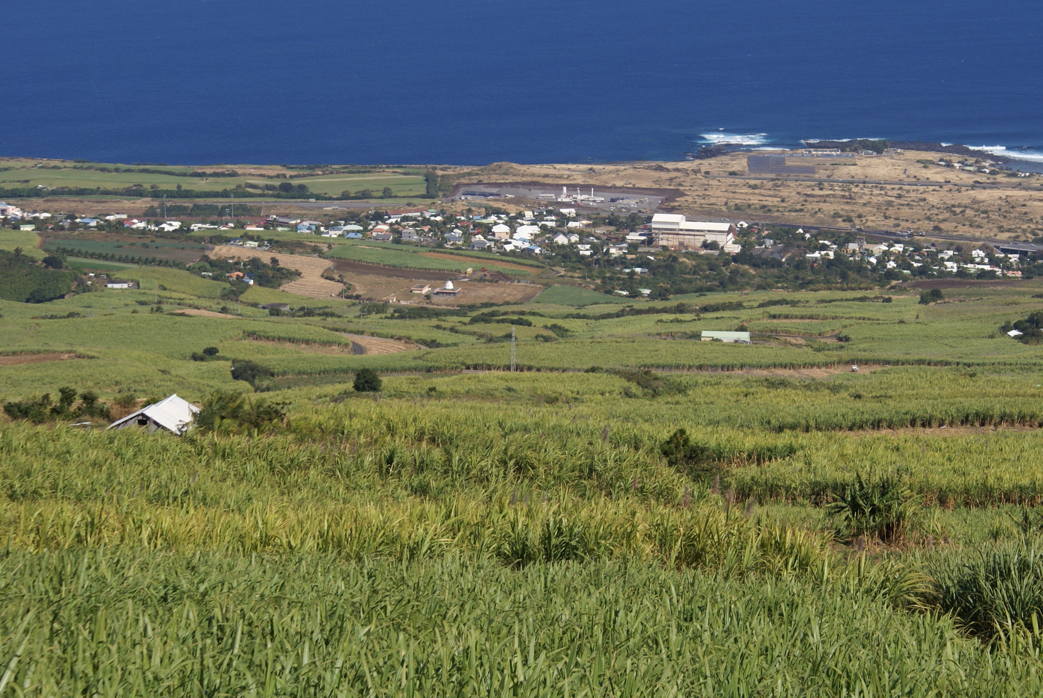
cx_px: 647
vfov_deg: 10.5
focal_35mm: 131
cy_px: 335
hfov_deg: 15.6
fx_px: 3800
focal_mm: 70
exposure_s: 1/250
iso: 100
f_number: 9
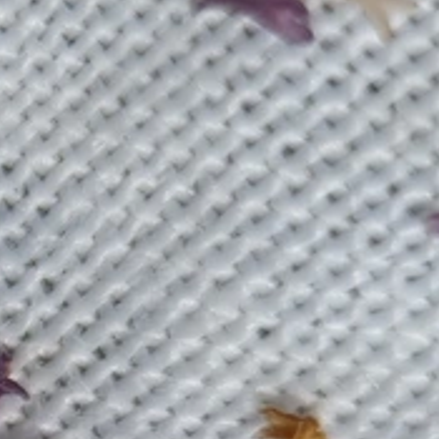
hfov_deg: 17.0
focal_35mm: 84
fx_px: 1205
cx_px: -356
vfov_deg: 19.7
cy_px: 492
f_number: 1.8
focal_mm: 5.4
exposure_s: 1/1111
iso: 50
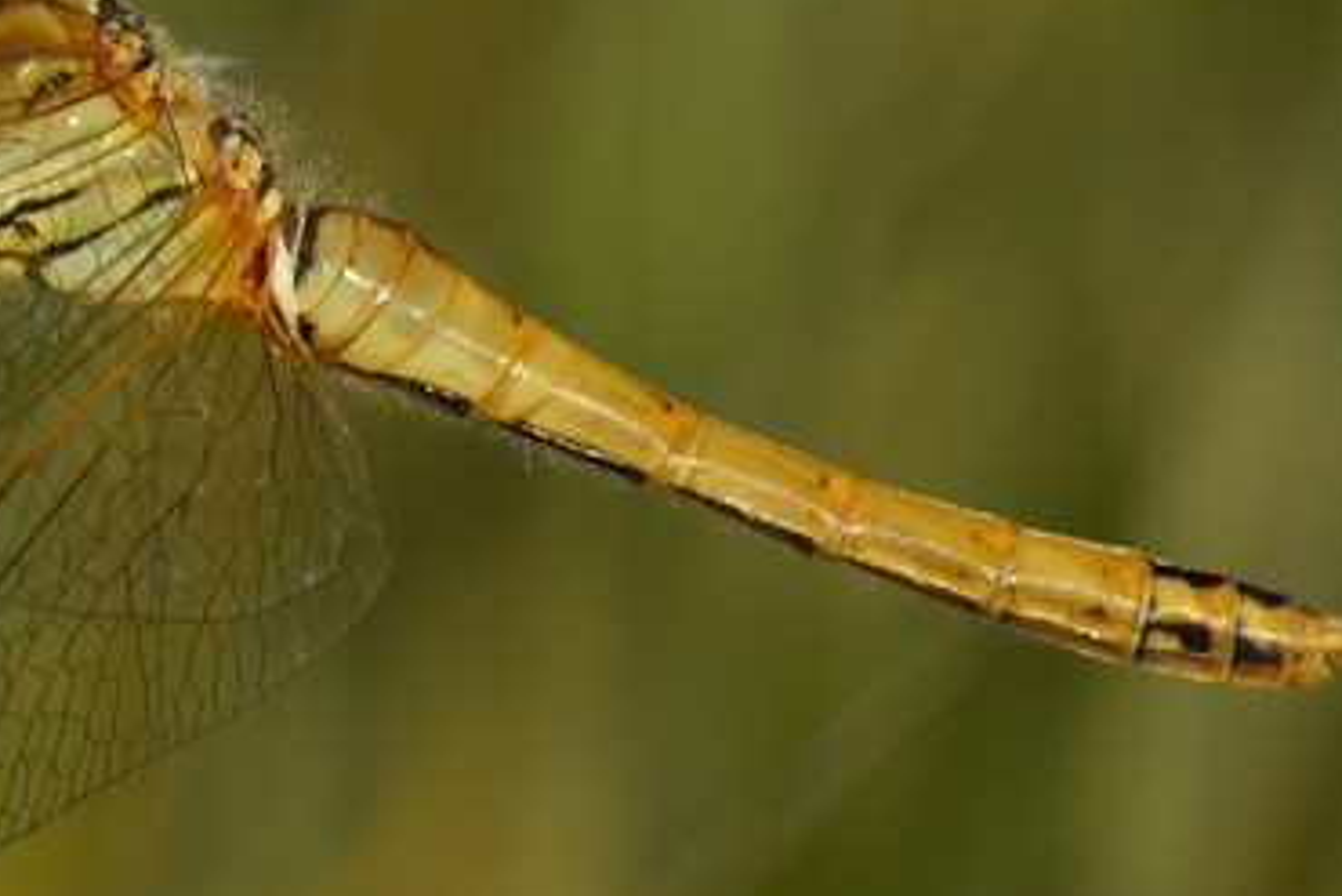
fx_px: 43481
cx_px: -87
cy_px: 421
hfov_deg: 1.8
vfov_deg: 1.2
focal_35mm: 1166
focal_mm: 300
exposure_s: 1/400
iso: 400
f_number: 20
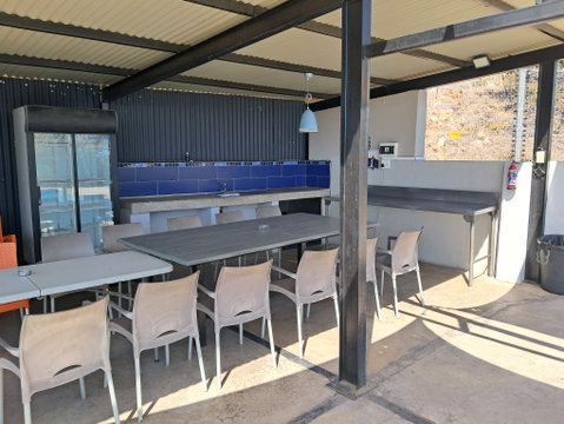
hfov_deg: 65.3
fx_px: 440
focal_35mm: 27
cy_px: 212
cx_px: 282
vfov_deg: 51.4
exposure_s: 1/233
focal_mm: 4
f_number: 1.8
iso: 50
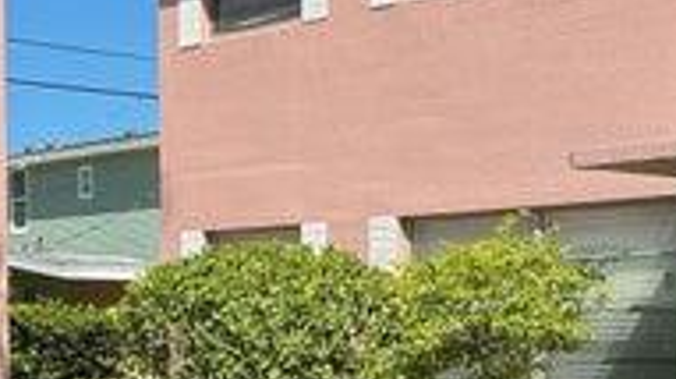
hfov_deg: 19.9
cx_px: 559
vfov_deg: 11.2
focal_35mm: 106
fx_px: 1898
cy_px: 436
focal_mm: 3
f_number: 1.8
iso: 25
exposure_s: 1/1848
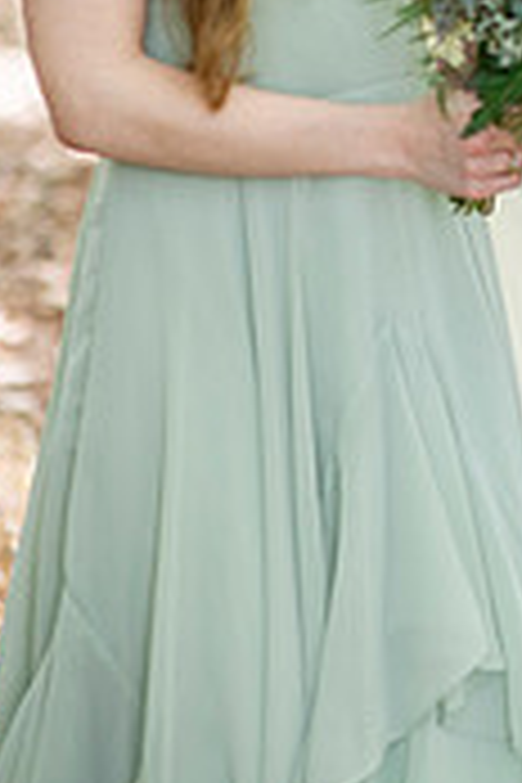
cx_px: 644
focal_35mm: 220
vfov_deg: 9.3
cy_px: -117
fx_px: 4785
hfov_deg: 6.2
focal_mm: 85
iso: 320
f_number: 2.2
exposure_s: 1/400
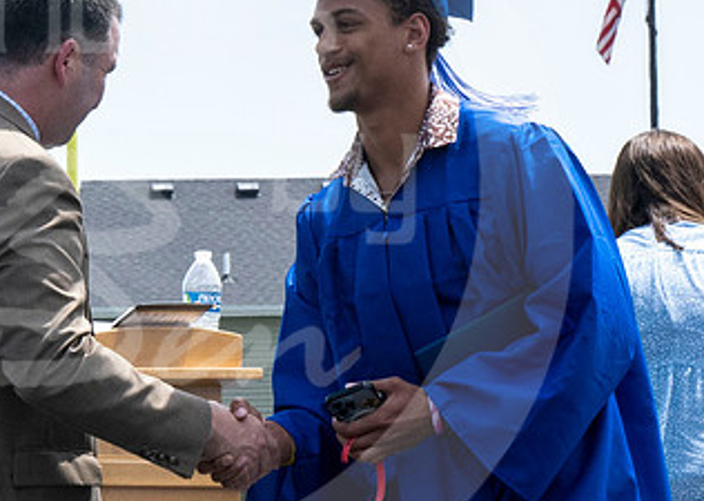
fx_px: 8628
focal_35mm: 432
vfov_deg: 3.3
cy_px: 219
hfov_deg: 4.7
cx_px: -167
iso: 200
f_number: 13
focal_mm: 70
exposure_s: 1/250
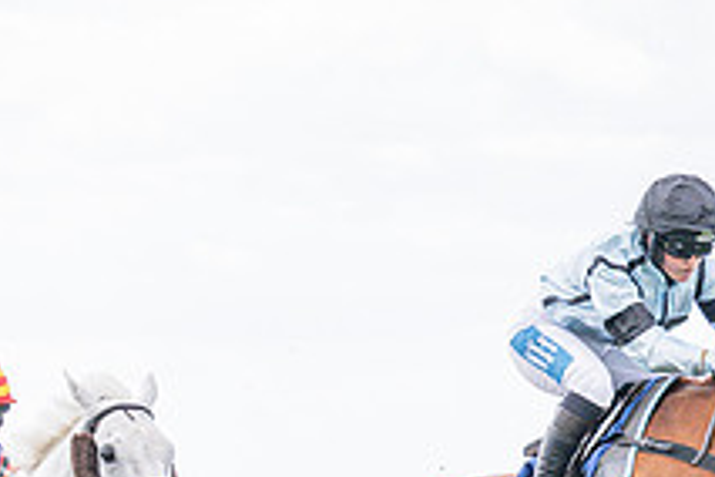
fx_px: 7229
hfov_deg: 5.6
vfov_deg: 3.8
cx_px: -191
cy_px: 538
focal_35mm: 364
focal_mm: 70
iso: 400
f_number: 4
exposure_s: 1/1600
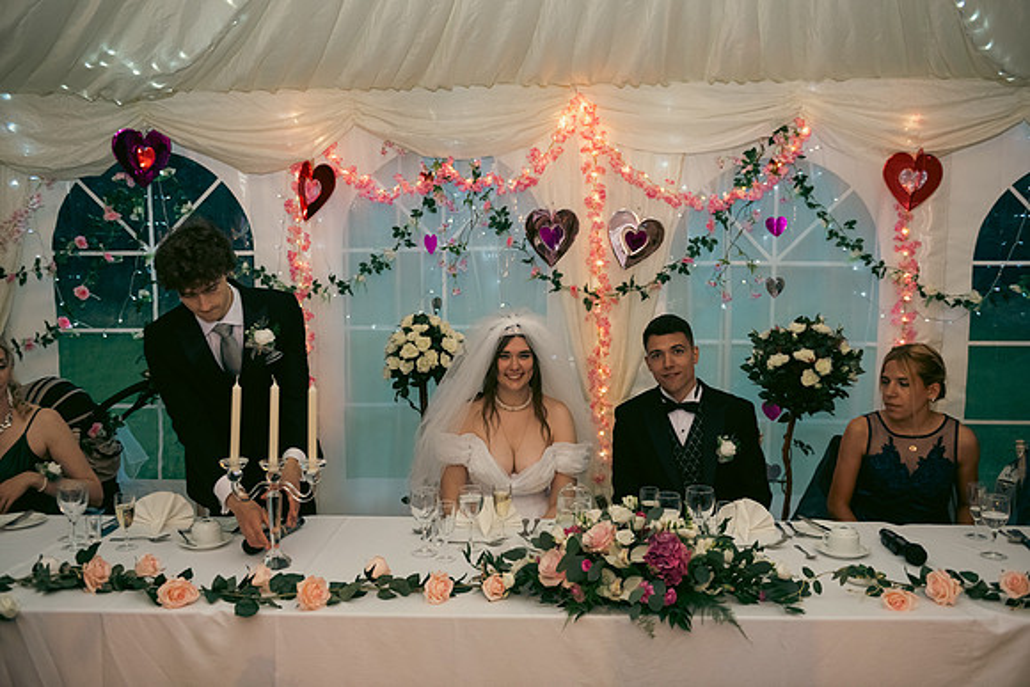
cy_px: 344
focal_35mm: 32
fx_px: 916
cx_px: 515
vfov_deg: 41.1
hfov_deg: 58.7
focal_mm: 32
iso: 800
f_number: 3.5
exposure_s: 1/160
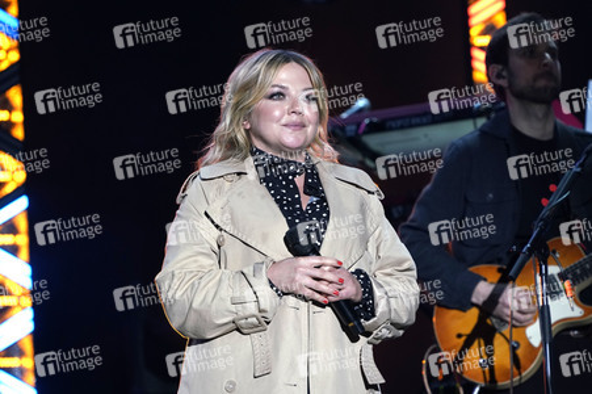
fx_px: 3286
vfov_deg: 6.9
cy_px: 197
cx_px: 296
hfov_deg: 10.3
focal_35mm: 200
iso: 2000
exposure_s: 1/160
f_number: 5.6
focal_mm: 200
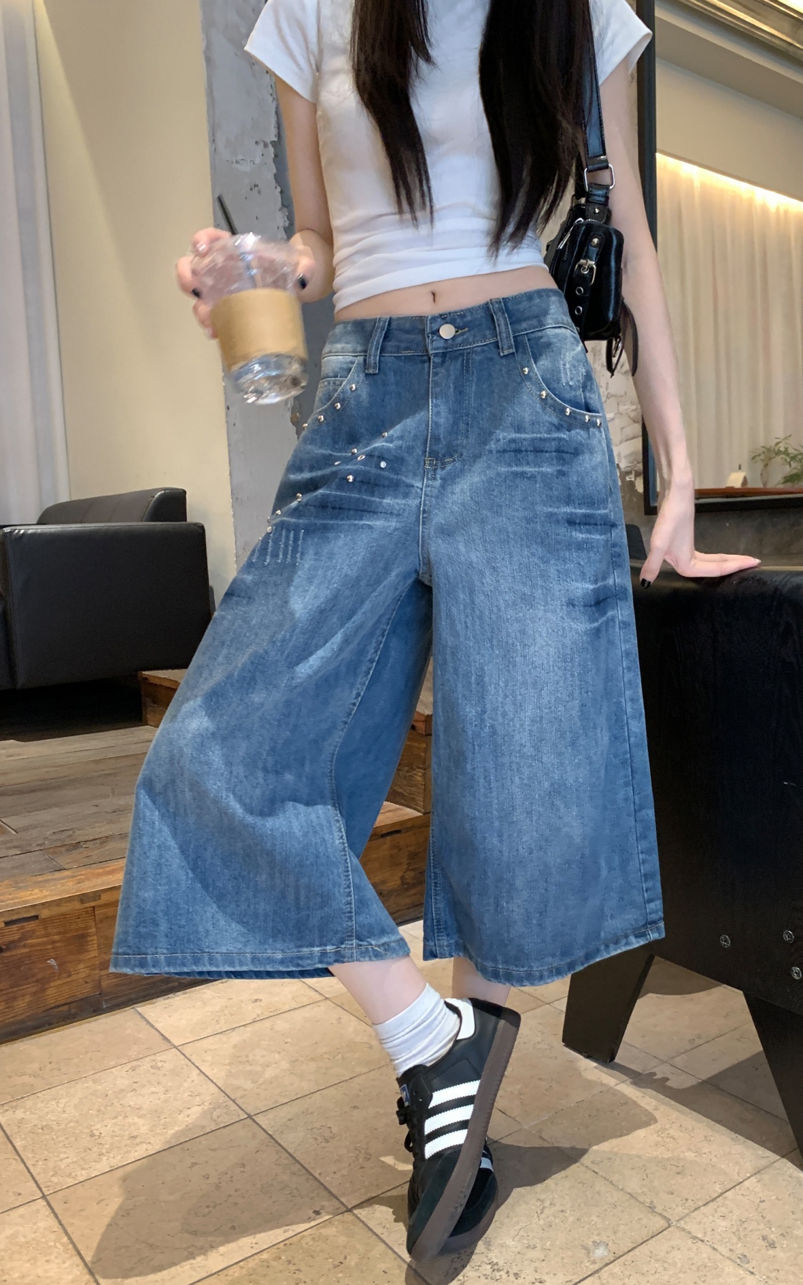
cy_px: 650
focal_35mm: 28
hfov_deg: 44.4
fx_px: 981
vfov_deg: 66.5
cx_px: 473
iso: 320
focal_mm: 4.25
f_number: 1.8
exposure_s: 1/60
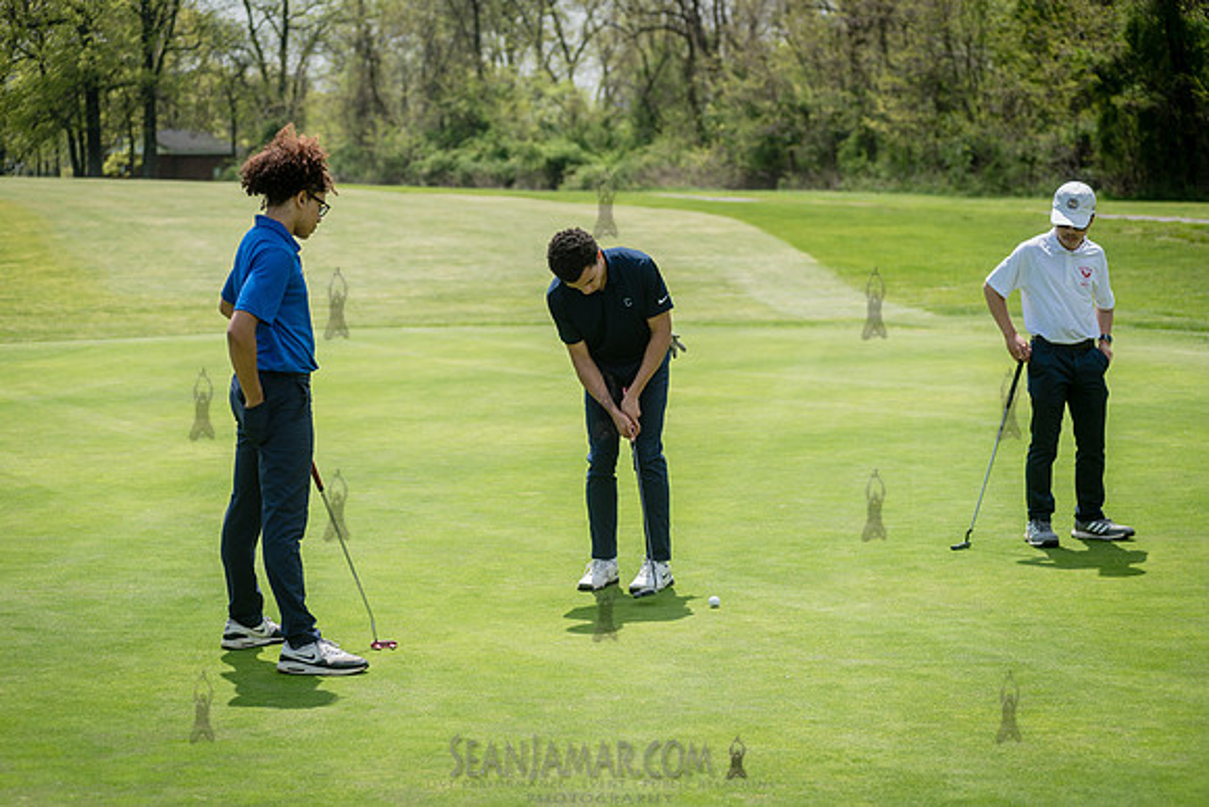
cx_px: 604
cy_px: 404
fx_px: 2687
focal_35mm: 80
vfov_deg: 17.1
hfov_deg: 25.4
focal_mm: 80
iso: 100
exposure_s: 1/1000
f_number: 3.5
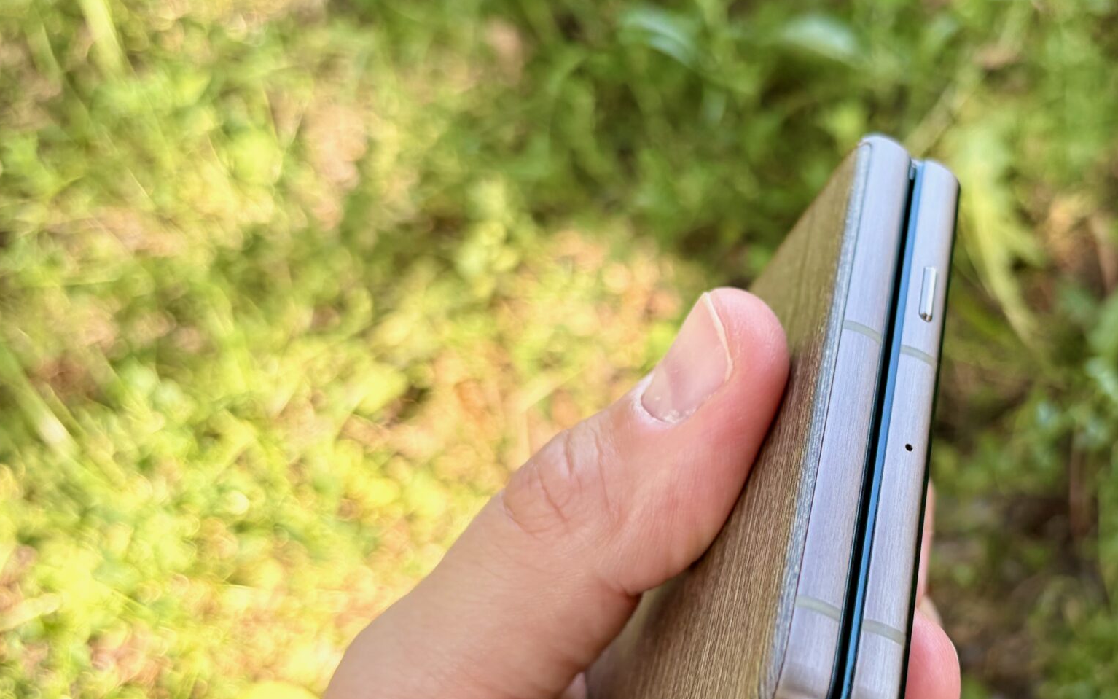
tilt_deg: -57.6
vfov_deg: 27.9
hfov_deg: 42.0
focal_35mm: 46
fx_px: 1402
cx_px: 853
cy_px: 441
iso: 50
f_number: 1.6
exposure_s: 1/182
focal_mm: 5.96
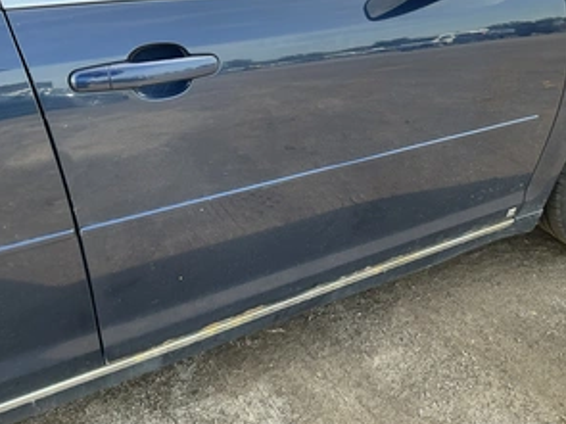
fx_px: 621
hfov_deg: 48.7
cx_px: 336
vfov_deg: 37.3
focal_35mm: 38
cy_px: 142
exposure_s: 1/156
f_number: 1.8
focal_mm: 3
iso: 20
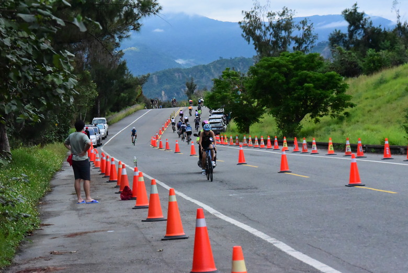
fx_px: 1474
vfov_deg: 10.6
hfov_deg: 15.8
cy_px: 136
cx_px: 204
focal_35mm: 130
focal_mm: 130
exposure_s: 1/2500
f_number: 13
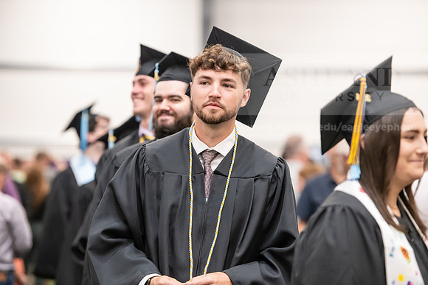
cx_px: 214
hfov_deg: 14.2
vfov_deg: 9.5
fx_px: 1724
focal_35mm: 145
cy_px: 142
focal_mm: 145
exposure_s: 1/200
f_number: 3.2
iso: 3200
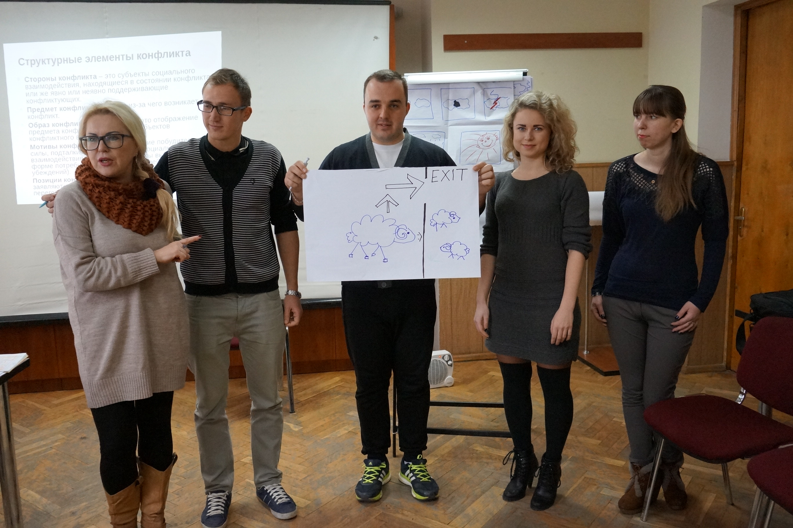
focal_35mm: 32
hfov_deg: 59.5
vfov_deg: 41.7
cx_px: 396
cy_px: 264
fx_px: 694
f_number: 4.5
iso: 2500
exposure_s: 1/160
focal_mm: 21
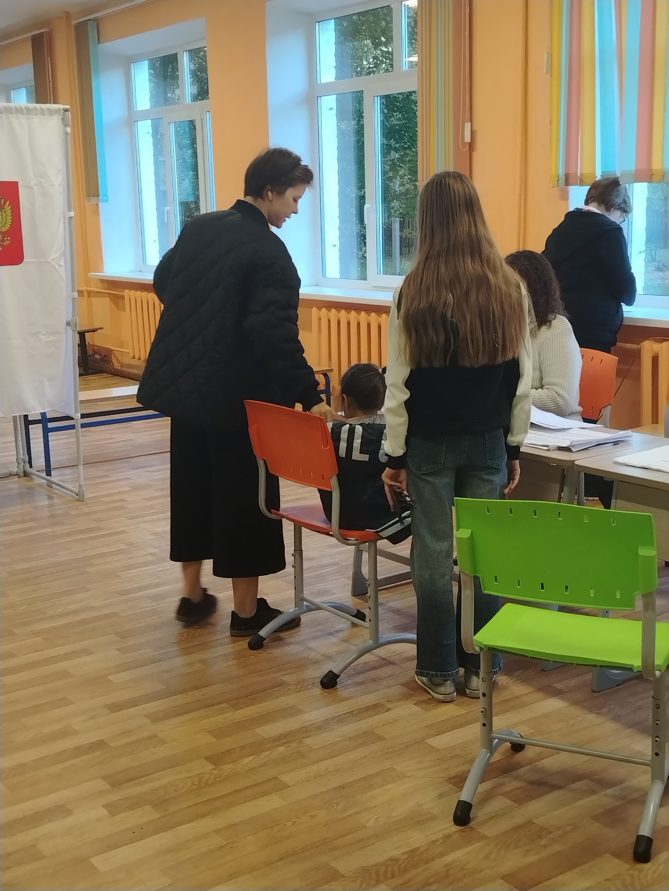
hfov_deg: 30.9
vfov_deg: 40.4
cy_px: 446
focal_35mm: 47
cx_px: 334
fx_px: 1211
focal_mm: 5.25
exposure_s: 1/50
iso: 347
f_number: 1.75
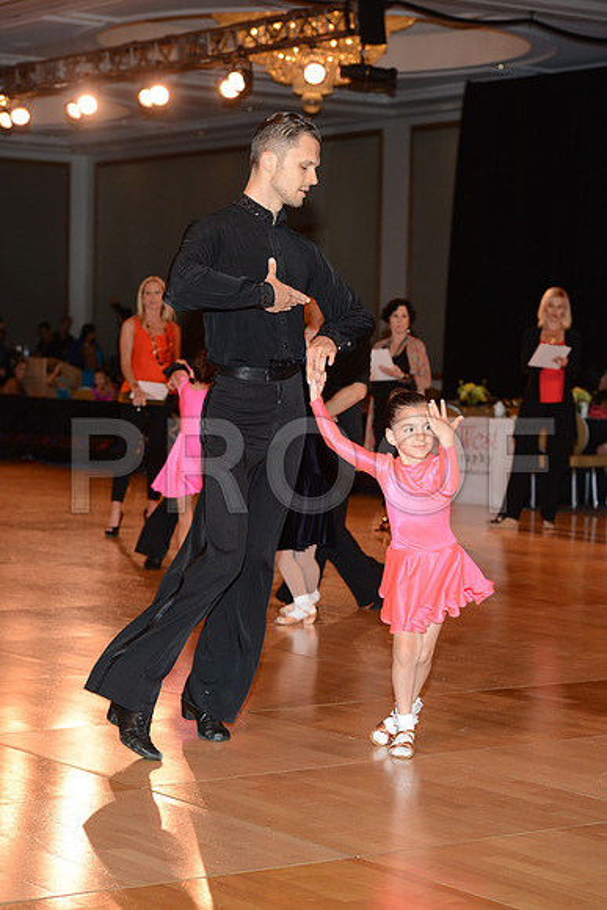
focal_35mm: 92
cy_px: 455
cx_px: 304
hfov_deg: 14.9
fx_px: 2325
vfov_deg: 22.1
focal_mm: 92
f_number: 5.6
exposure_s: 1/250
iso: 1000
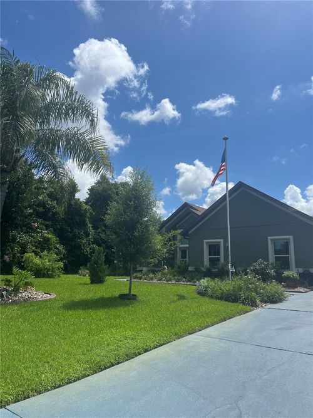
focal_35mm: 26
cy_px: 209
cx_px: 156
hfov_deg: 53.0
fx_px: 314
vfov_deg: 67.3
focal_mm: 5.1
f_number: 1.6
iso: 50
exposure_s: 1/5076
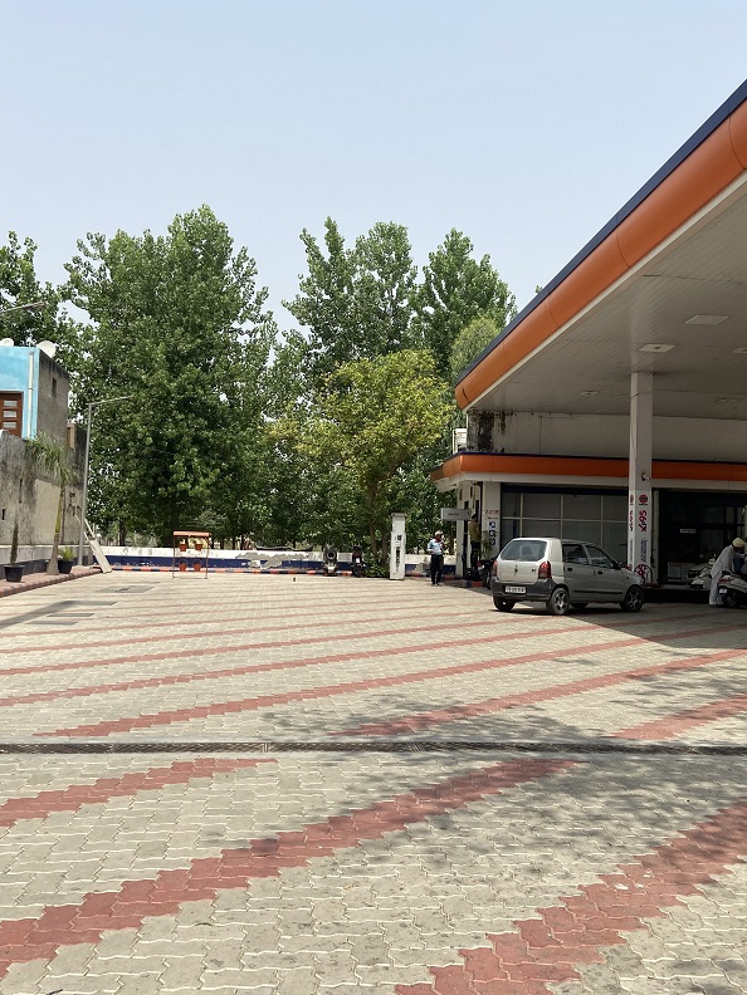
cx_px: 391
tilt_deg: +2.4
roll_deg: -1.8
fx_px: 1007
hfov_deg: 40.7
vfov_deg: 52.6
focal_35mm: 35
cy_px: 498
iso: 32
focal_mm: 4.25
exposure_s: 1/2817
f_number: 1.8
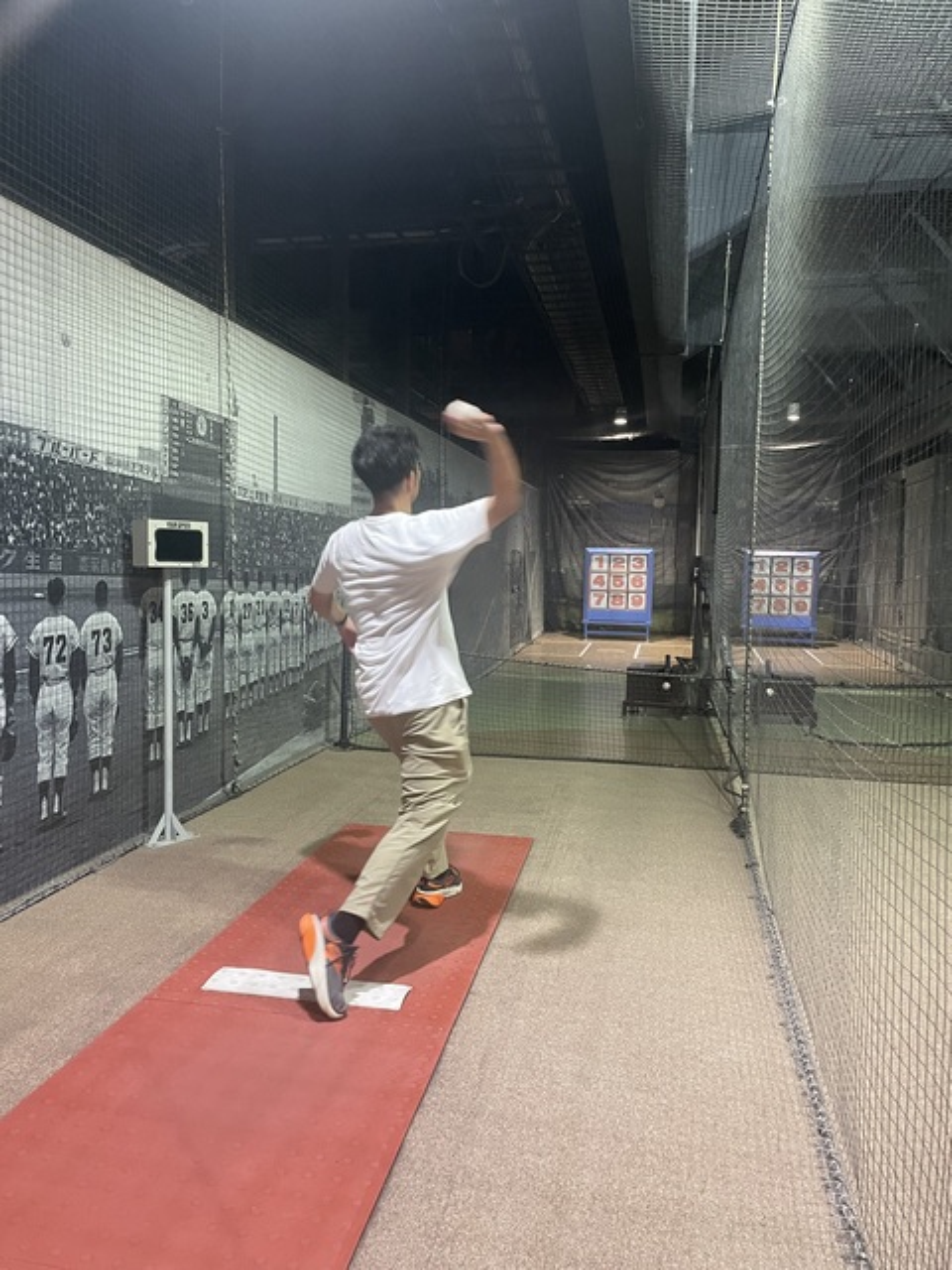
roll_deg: -0.2
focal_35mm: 26
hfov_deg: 53.1
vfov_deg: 67.3
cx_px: 476
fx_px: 953
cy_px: 635
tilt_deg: -3.7
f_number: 1.6
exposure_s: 1/50
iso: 400
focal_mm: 4.2
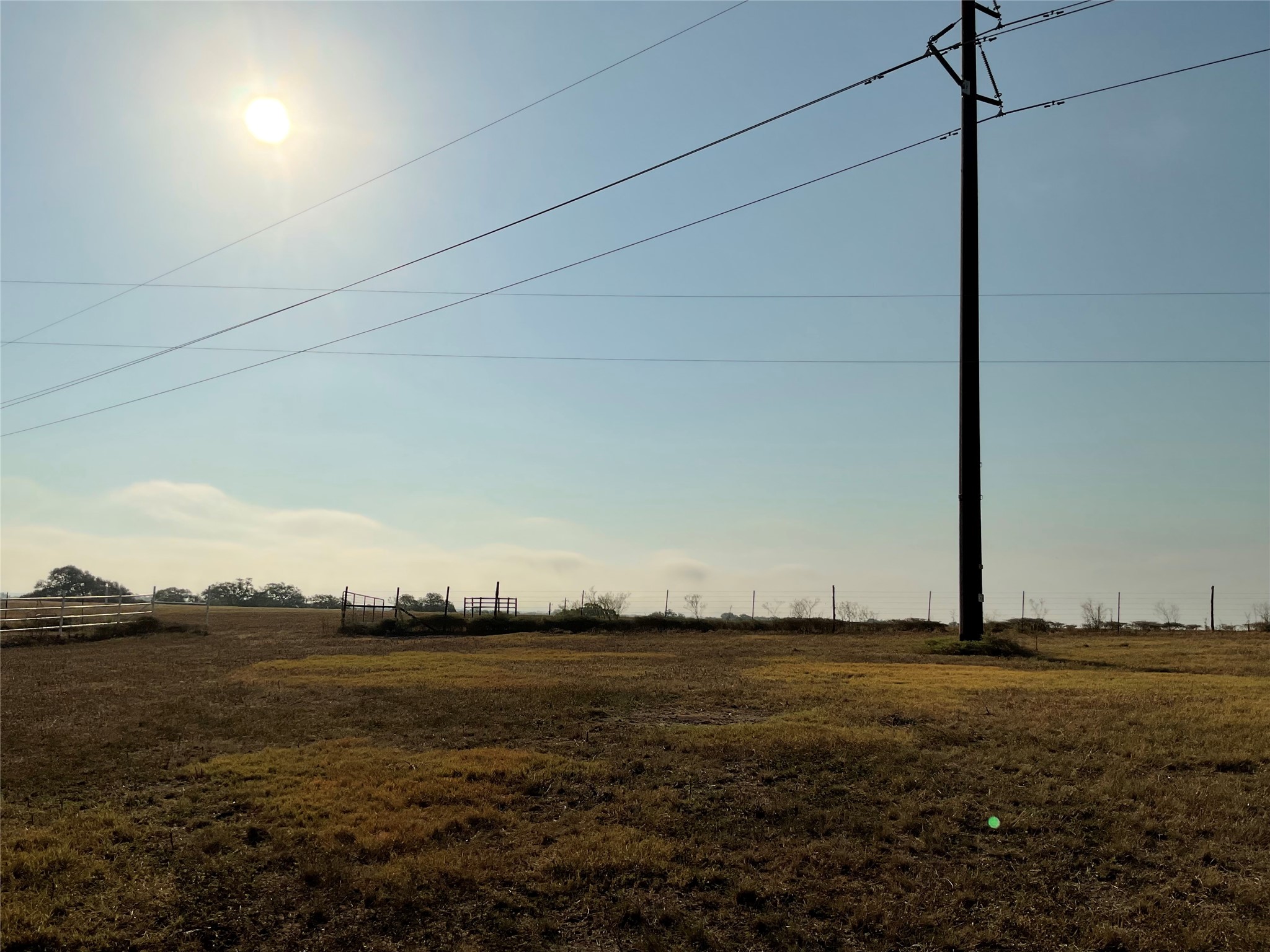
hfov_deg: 61.7
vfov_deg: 48.2
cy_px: 476
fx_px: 1064
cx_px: 635
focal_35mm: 29
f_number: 1.8
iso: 16
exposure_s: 1/12658
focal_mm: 3
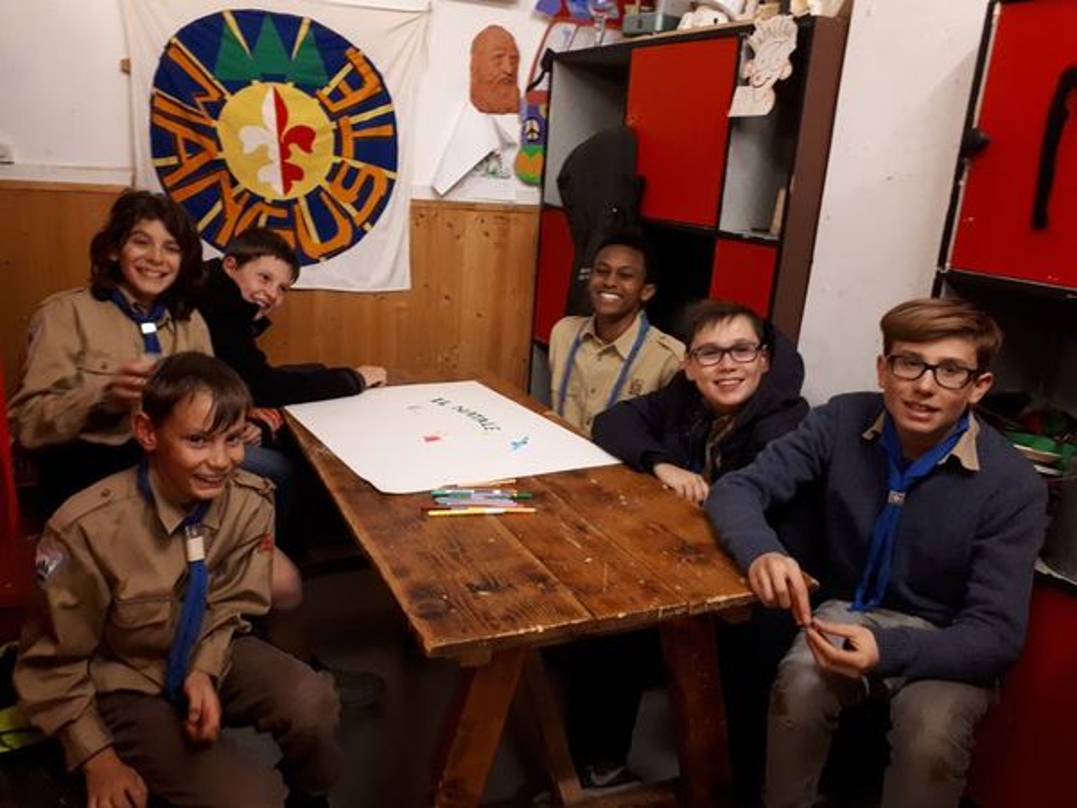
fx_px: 840
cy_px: 404
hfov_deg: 65.3
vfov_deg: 51.4
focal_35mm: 27
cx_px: 538
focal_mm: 3.6
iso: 320
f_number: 1.9
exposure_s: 1/17
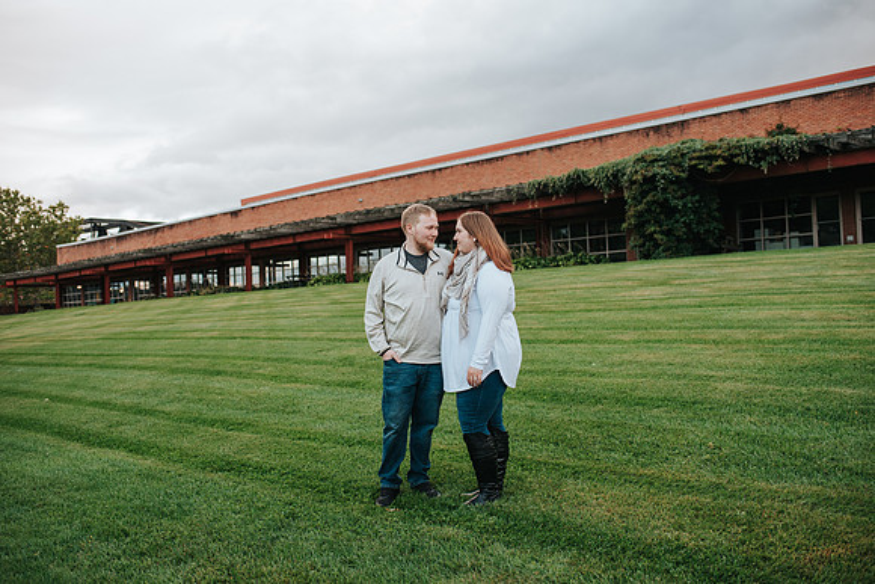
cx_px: 438
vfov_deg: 37.9
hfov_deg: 54.4
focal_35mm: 35
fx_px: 851
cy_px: 292
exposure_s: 1/640
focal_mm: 35
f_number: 3.2
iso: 1000
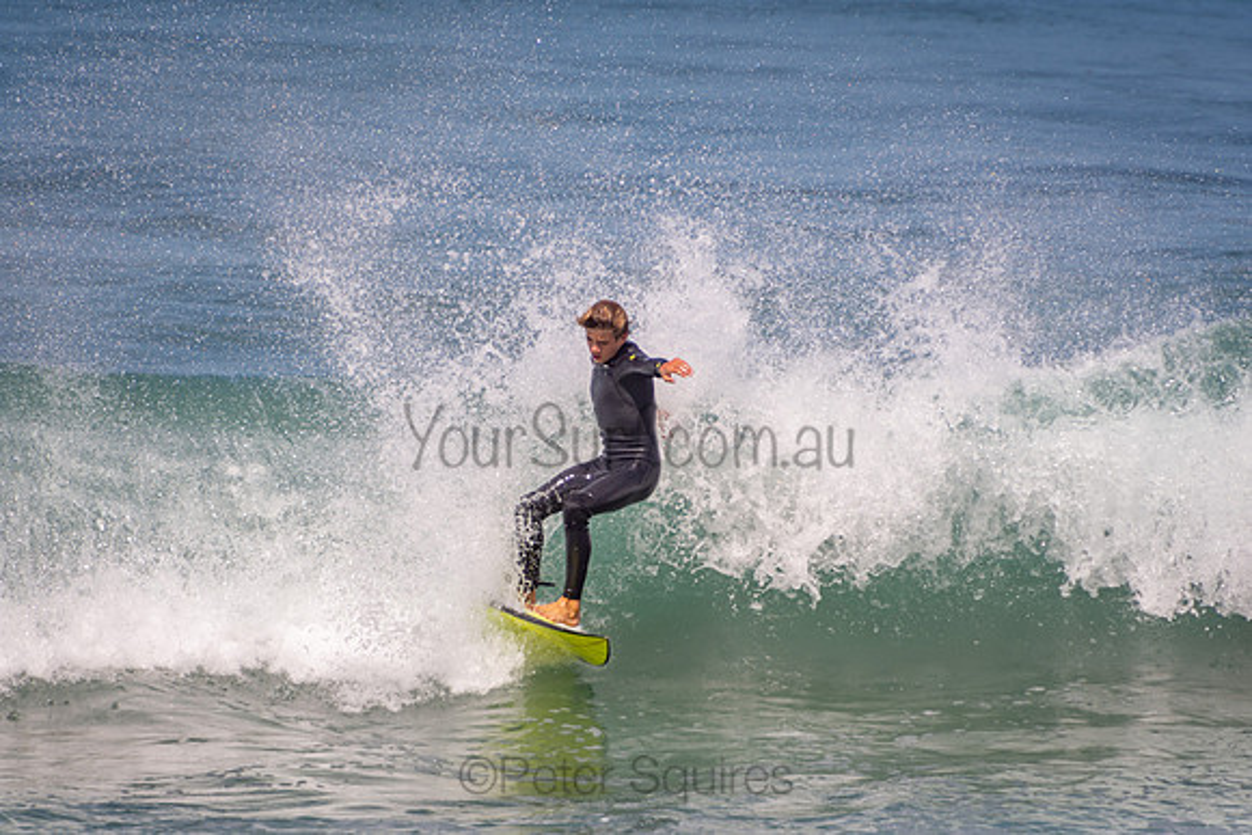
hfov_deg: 3.4
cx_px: 626
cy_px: 418
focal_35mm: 600
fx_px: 20871
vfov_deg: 2.3
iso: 180
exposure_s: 1/1250
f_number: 5.6
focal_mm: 400
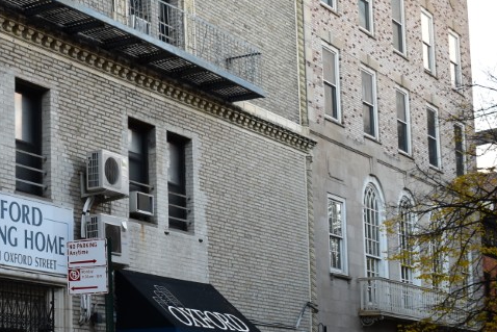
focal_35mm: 94
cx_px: 14
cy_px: 241
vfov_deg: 14.5
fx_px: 1298
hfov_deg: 21.0
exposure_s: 1/160
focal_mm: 26
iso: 400
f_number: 5
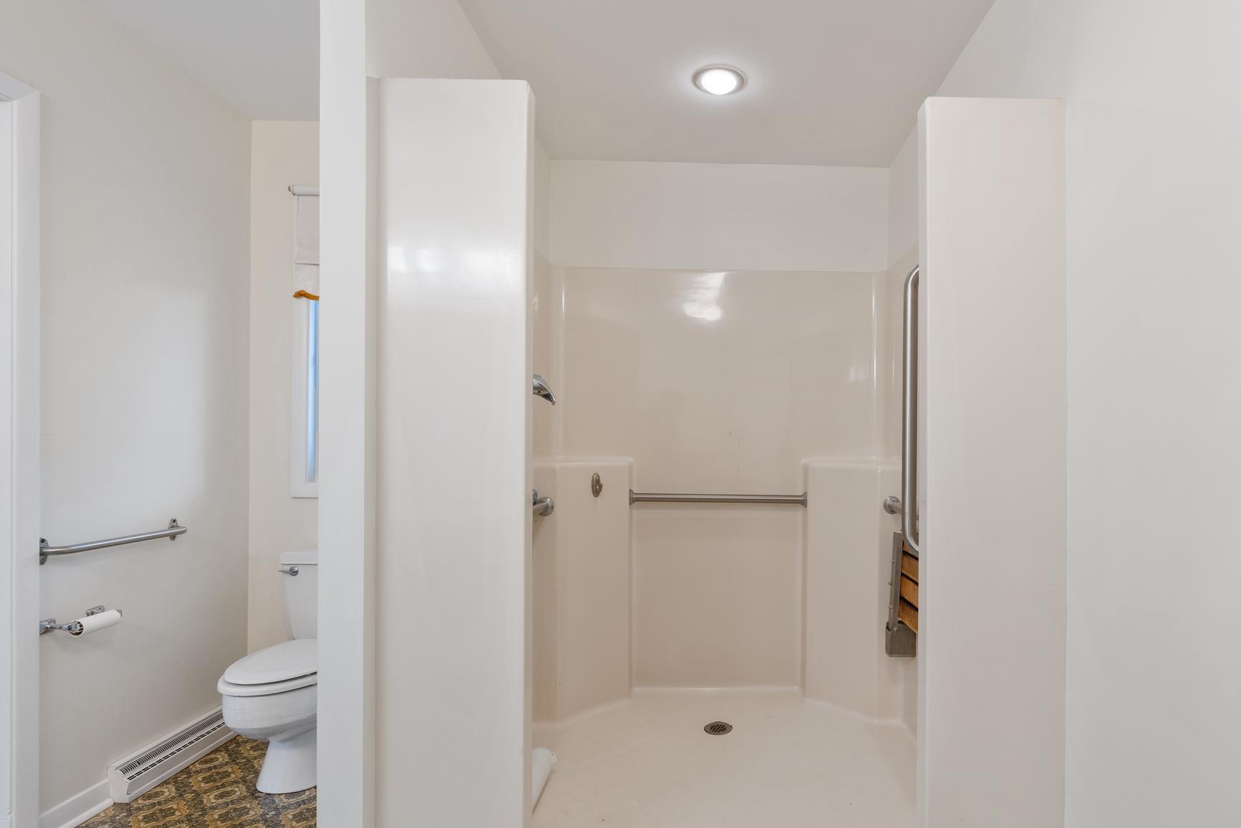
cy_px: 457
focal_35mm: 19
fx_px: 655
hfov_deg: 86.0
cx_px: 736
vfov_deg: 64.4
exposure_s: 1/4
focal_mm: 16
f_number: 8
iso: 400
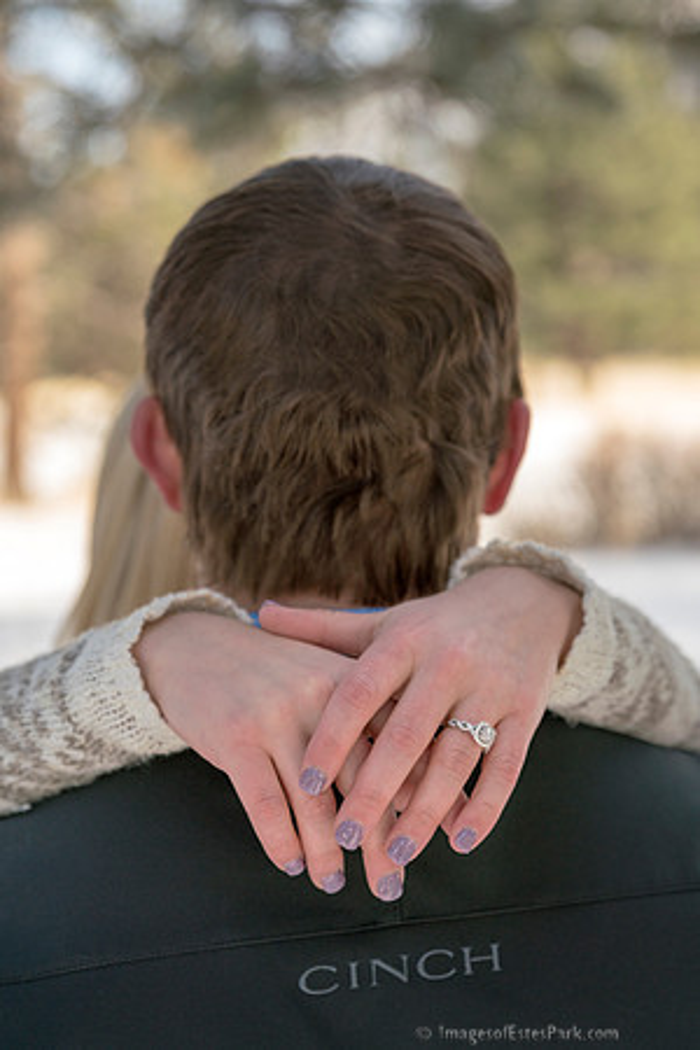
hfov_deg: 19.5
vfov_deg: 28.8
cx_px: 350
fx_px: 2042
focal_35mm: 70
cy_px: 525
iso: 250
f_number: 4
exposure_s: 1/500
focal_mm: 70
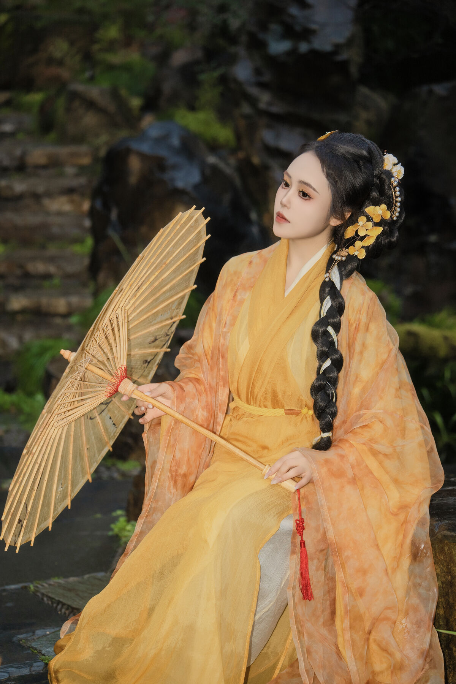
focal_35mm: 86
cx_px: 228
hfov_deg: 15.9
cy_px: 342
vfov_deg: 23.6
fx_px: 1634
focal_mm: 86
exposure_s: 1/125
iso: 400
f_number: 2.8
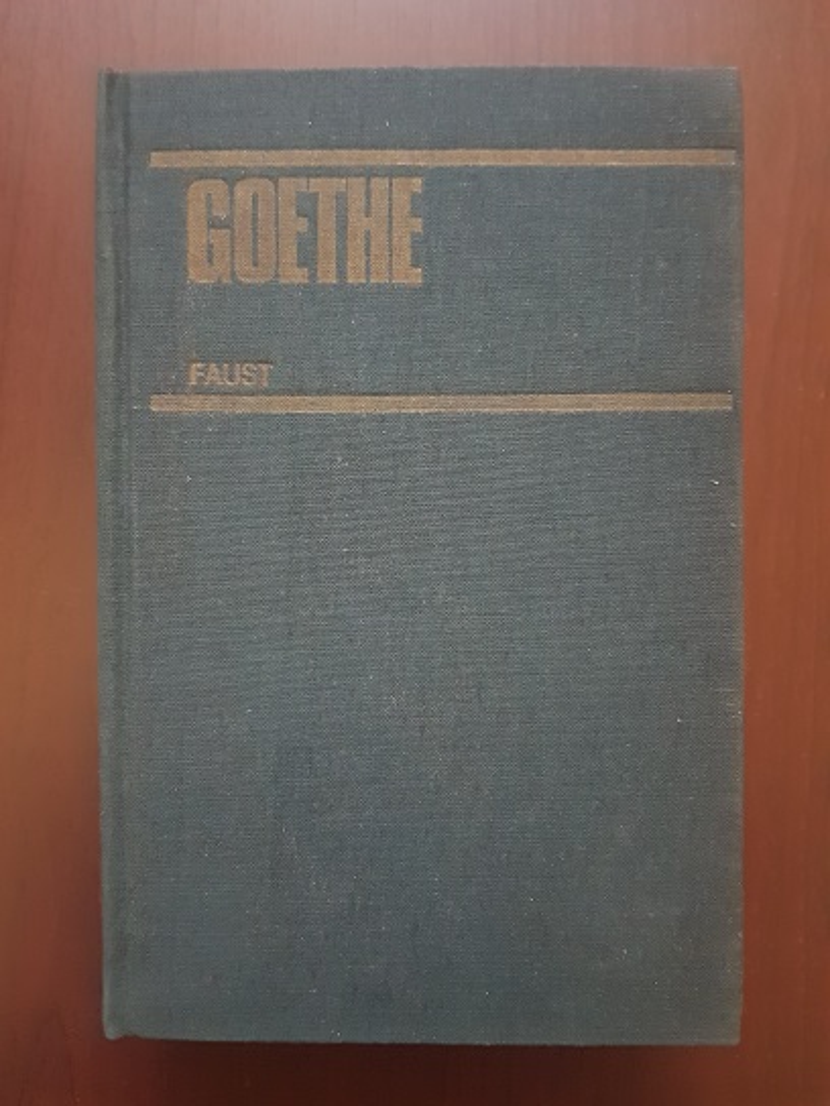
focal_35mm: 26
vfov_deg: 67.3
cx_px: 415
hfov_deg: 53.1
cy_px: 553
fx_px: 831
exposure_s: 1/10
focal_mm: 4.3
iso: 800
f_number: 1.7
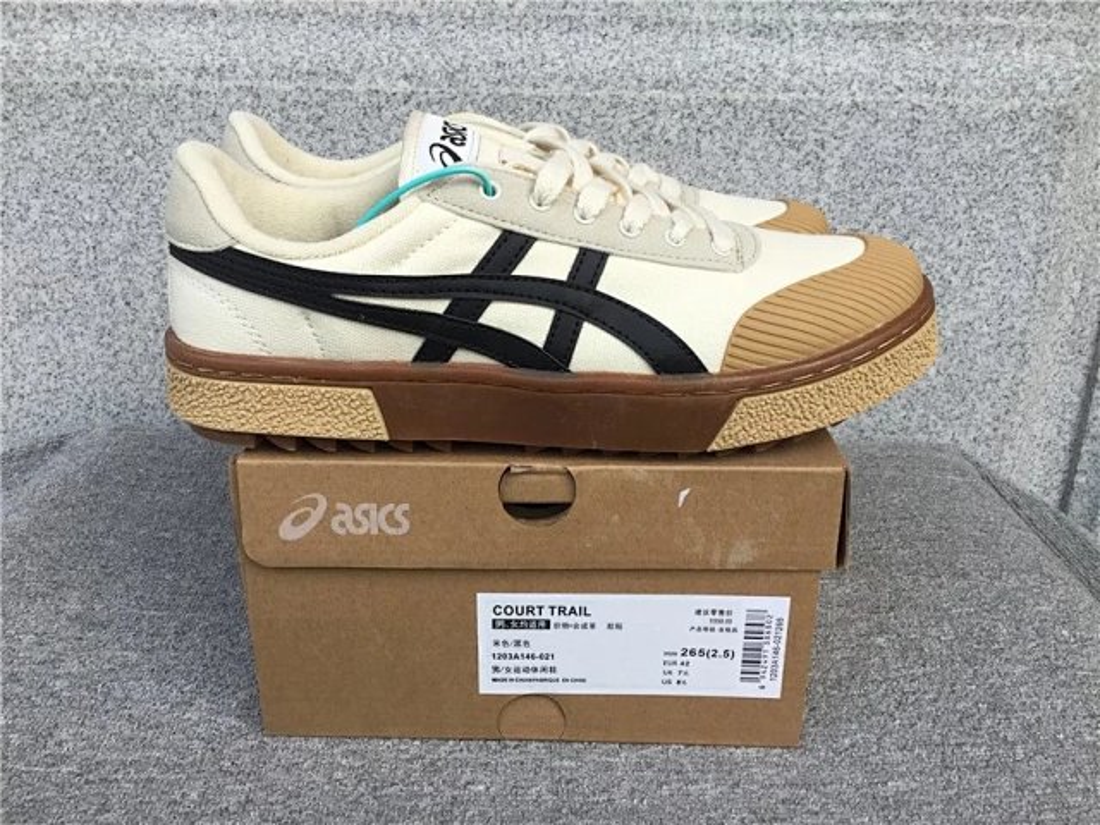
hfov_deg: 58.4
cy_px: 412
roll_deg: -1.2
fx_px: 985
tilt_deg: -20.9
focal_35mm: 31
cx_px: 550
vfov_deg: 45.4
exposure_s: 1/403
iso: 25
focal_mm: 3.3
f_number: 2.4
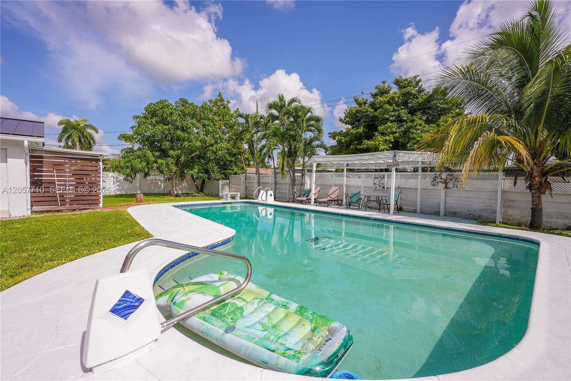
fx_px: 254
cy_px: 190
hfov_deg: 96.7
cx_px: 286
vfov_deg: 73.8
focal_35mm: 16
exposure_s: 1/320
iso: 100
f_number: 9
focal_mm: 16
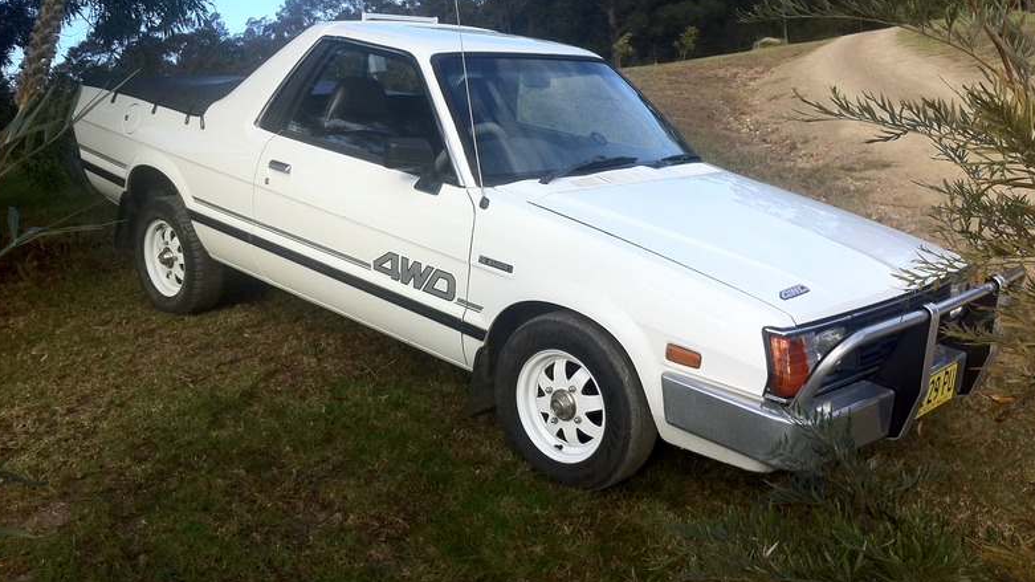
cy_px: 241
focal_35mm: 39
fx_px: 1070
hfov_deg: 51.6
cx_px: 516
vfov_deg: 30.4
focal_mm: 3.85
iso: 80
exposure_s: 1/471
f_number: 2.8
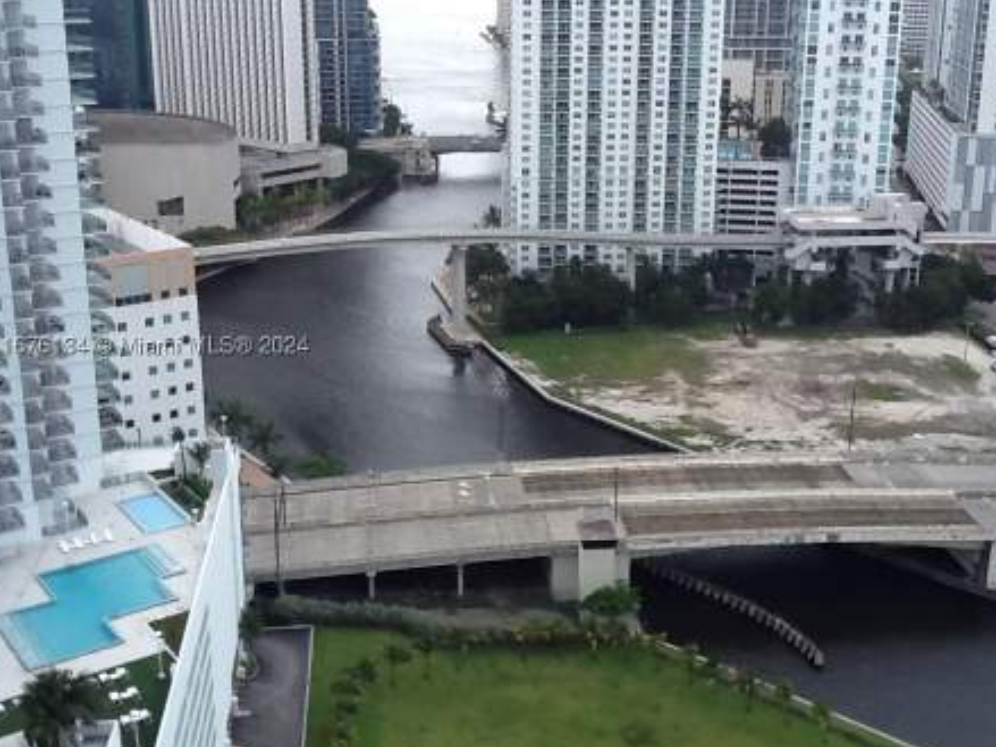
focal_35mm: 35
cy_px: 350
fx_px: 1007
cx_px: 510
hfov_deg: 52.6
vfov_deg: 40.7
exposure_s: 1/863
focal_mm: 2.03
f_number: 2.4
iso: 80
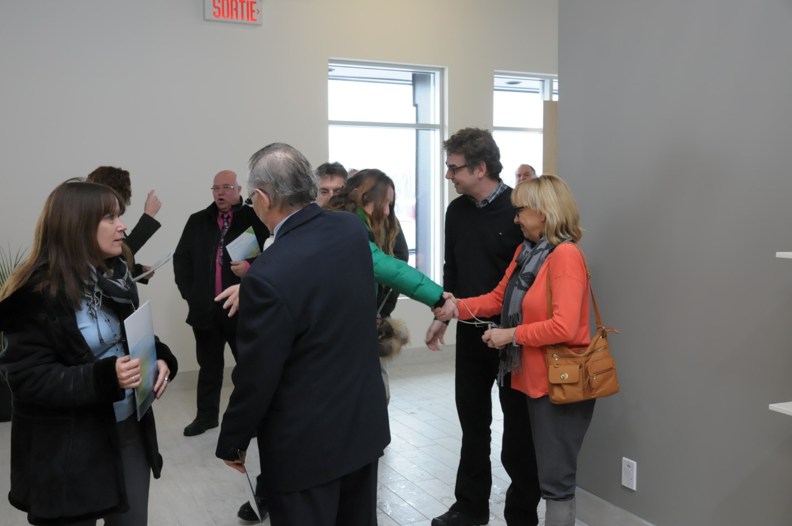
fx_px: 824
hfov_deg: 51.3
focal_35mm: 38
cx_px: 396
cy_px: 263
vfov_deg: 35.4
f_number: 7.1
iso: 800
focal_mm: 25
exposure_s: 1/125
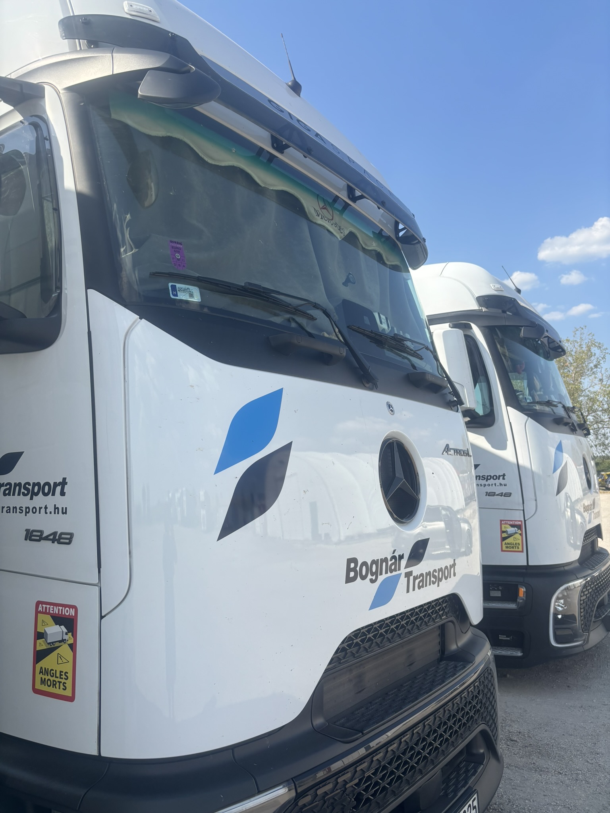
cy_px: 406
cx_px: 305
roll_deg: +0.8
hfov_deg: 53.1
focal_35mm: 26
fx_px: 611
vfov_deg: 67.3
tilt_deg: +5.3
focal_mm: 5.96
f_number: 1.6
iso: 50
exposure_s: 1/2513
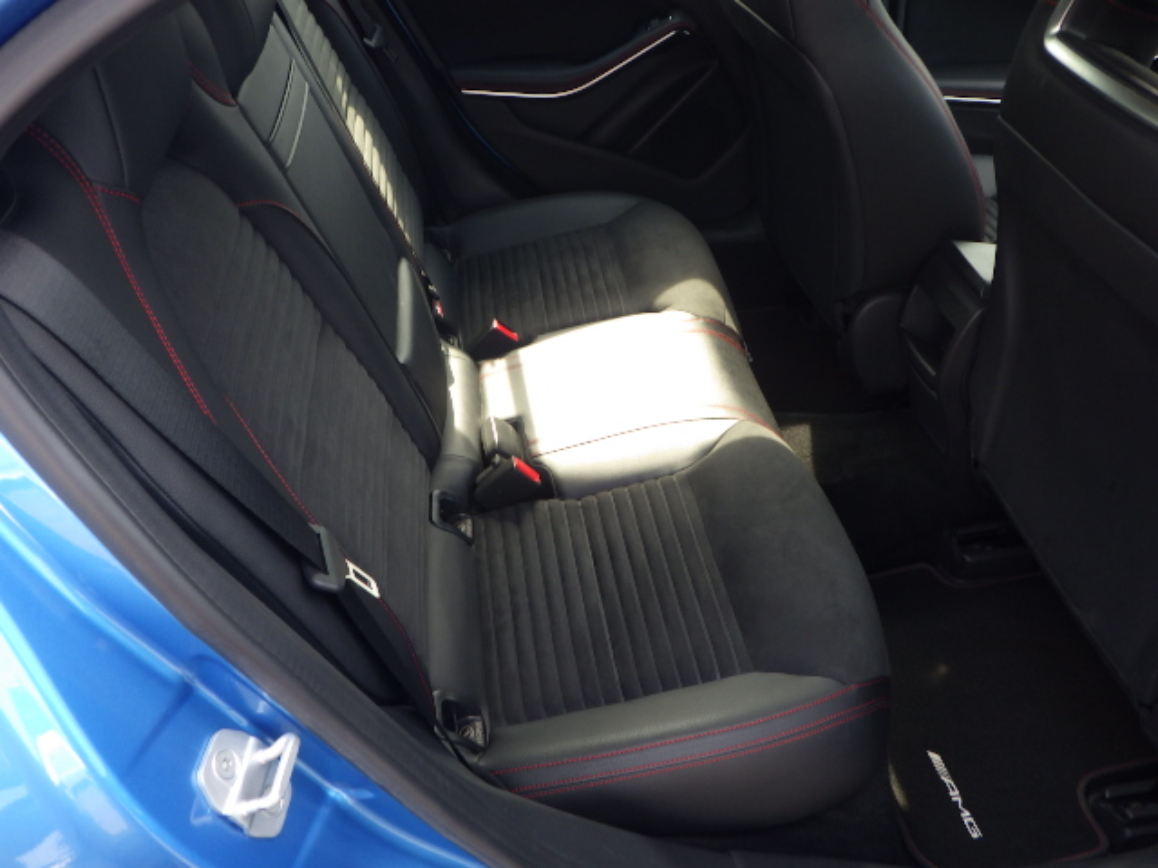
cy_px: 434
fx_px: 937
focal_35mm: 28
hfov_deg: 63.4
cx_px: 579
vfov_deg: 49.7
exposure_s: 1/80
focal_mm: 5
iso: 125
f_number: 3.5
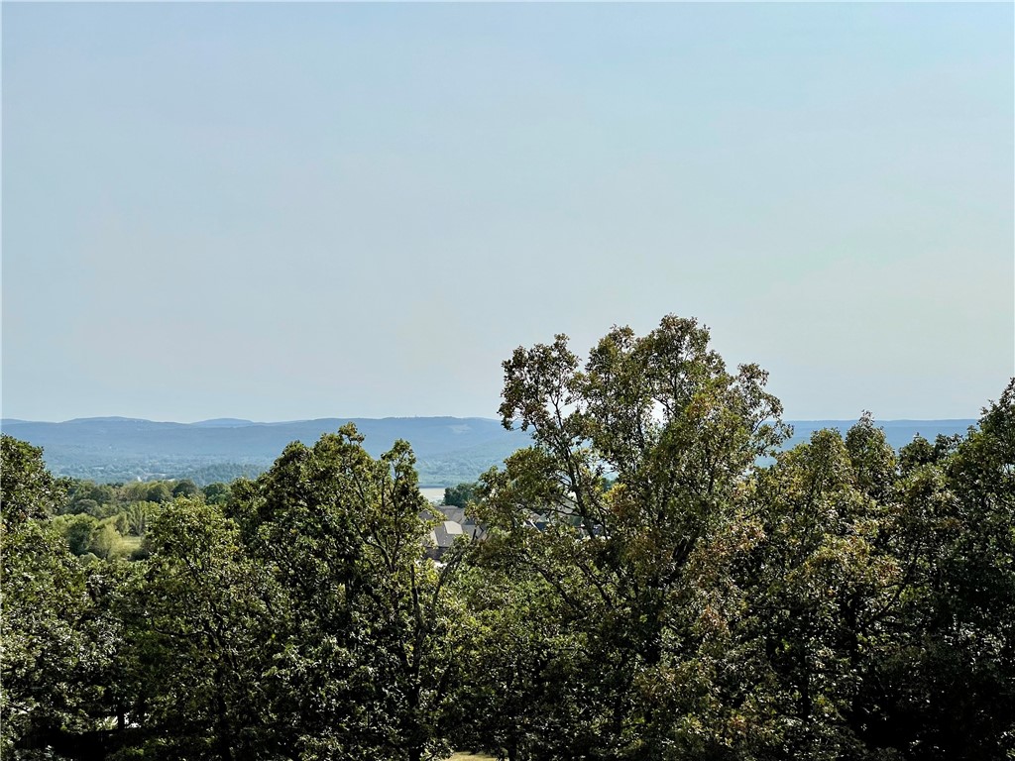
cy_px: 380
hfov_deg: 36.8
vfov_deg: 28.0
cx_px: 508
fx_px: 1525
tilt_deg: +2.4
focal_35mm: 52
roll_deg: +0.9
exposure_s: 1/5319
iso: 25
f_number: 2
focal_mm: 6
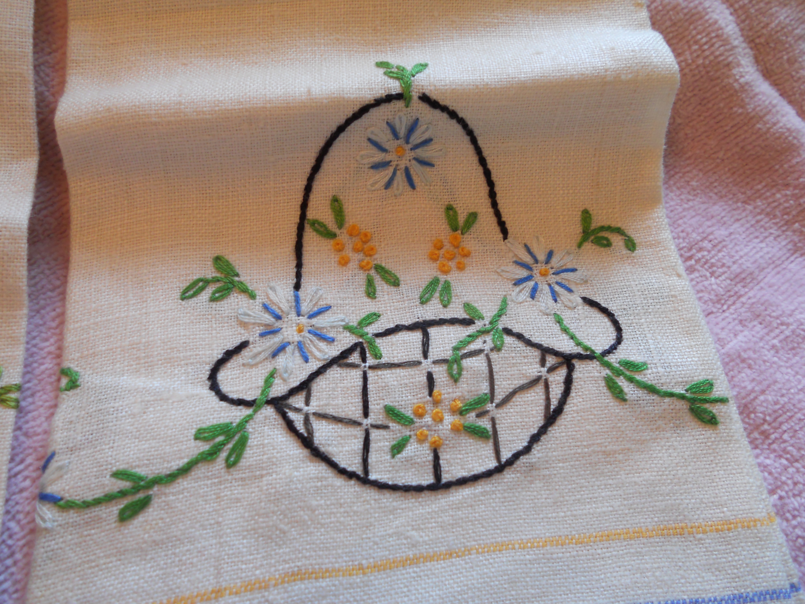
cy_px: 302
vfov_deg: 44.2
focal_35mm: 32
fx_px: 744
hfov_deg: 56.8
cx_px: 402
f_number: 3.5
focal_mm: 5.8
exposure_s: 1/30
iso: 125
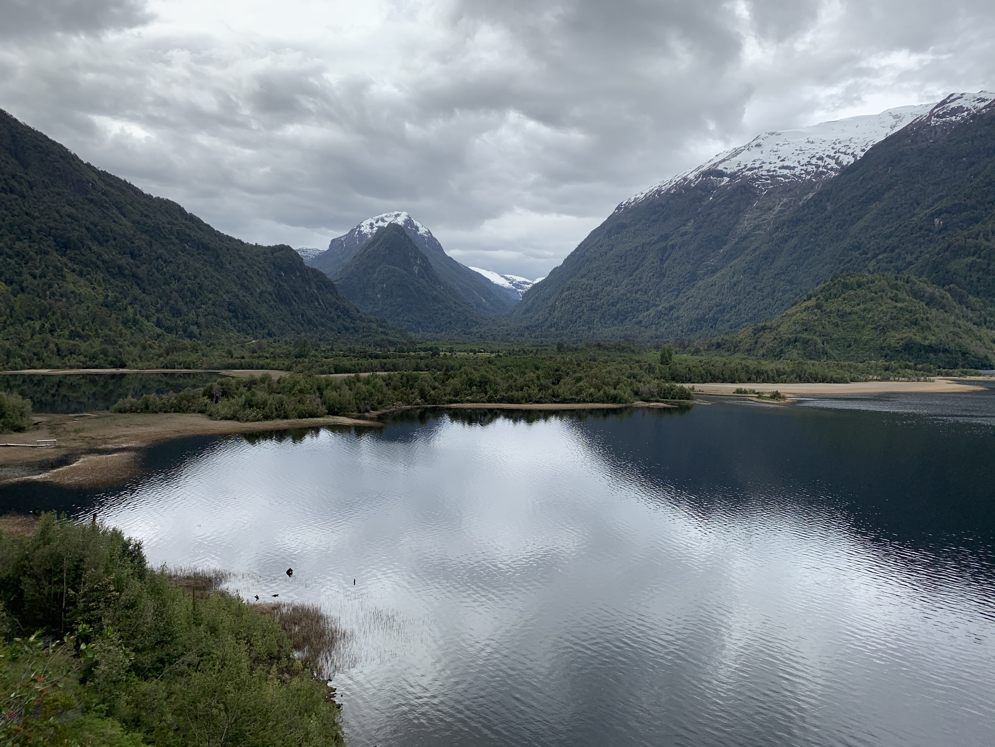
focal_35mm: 26
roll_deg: -1.0
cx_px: 498
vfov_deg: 53.1
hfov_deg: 67.3
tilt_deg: -1.4
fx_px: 747
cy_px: 374
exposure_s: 1/1176
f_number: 1.8
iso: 25
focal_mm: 4.25
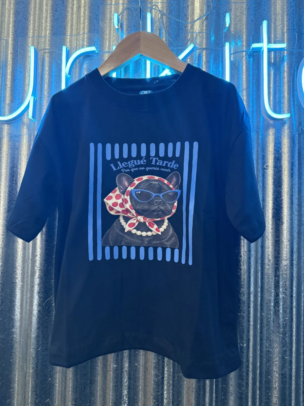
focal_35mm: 24
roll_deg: -1.0
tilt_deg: +3.2
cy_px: 203
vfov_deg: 71.6
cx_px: 152
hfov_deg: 56.8
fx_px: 281
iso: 400
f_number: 1.78
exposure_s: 1/100
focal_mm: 6.76
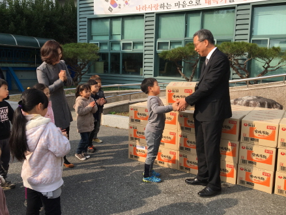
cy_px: 95
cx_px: 144
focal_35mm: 33
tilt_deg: -6.2
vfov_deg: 42.9
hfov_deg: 55.3
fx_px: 273
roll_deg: -2.3
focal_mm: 4.15
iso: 25
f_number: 2.2
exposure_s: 1/801
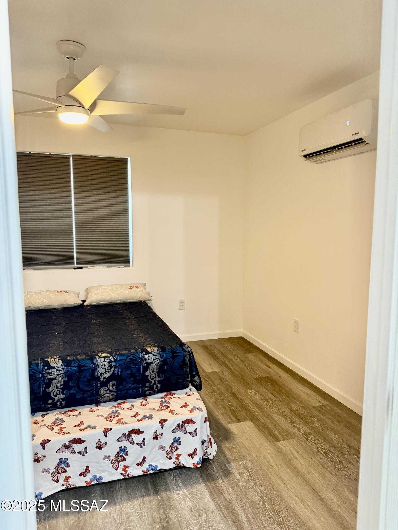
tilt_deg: -5.3
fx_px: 368
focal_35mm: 24
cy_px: 265
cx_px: 199
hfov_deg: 56.8
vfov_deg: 71.6
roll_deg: -1.5
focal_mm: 6.76
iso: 200
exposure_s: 1/60
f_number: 1.78
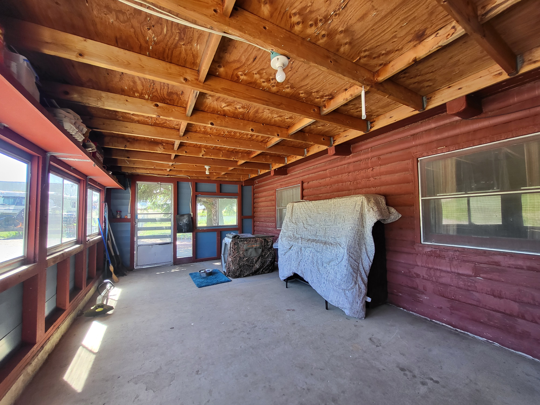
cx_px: 270
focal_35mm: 13
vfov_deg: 89.9
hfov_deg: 106.2
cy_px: 202
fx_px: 203
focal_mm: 1.74
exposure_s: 1/60
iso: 100
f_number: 2.2
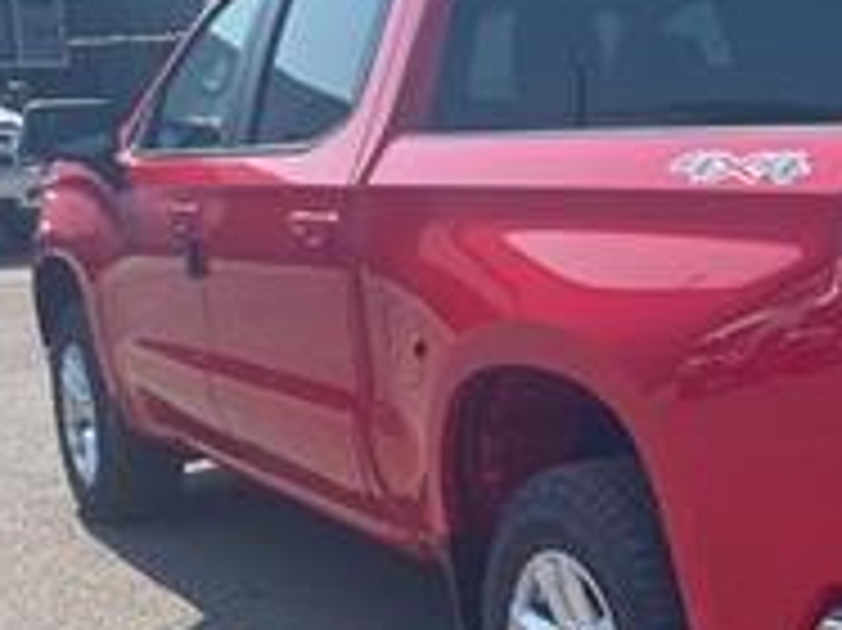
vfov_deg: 21.0
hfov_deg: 25.9
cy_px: 387
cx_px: 905
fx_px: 1702
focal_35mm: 70
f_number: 1.6
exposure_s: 1/1383
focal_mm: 4.2
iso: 32
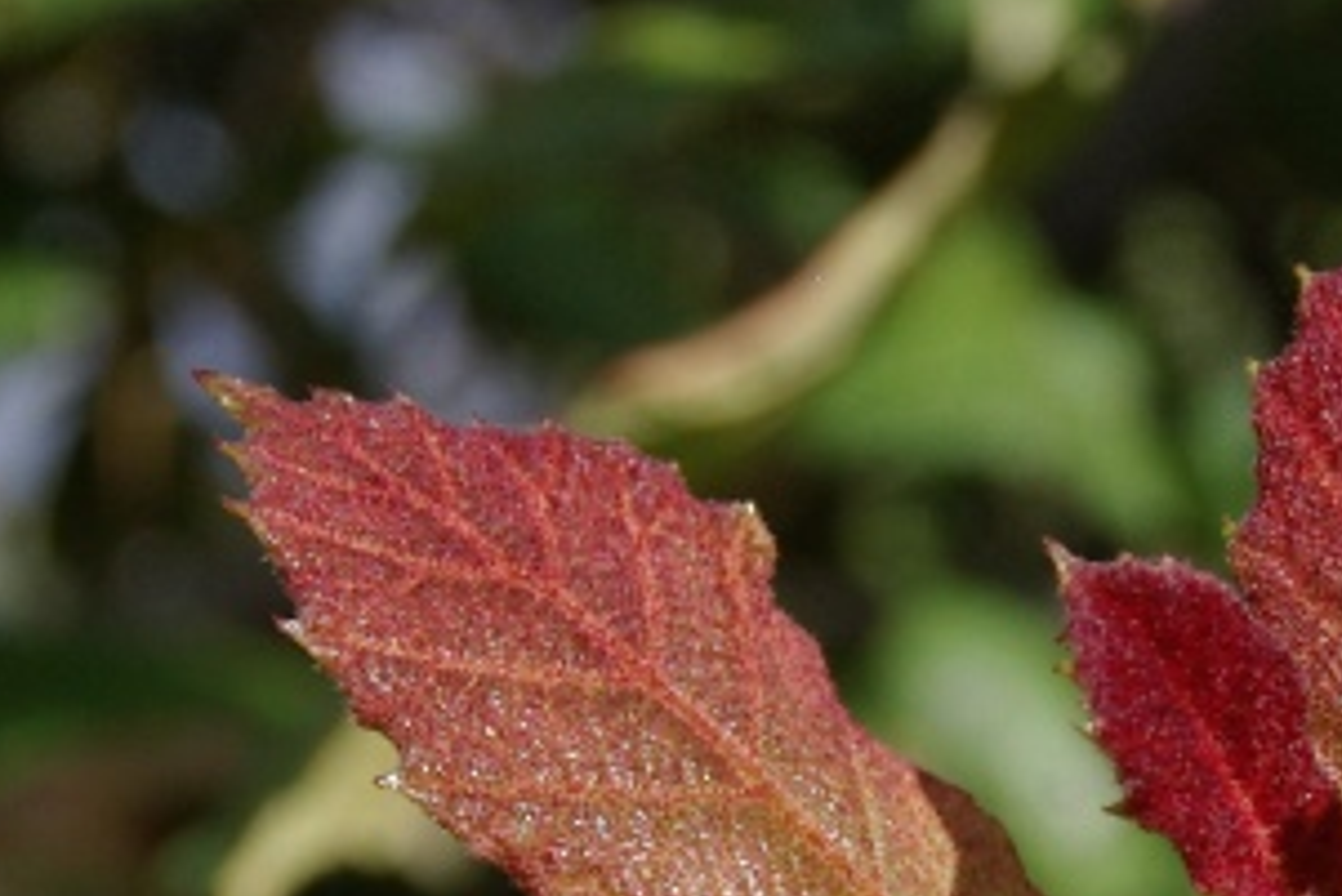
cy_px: 1007
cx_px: 1293
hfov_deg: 8.4
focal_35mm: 245
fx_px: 9137
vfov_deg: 5.6
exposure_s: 1/500
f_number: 9.5
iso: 400
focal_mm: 48
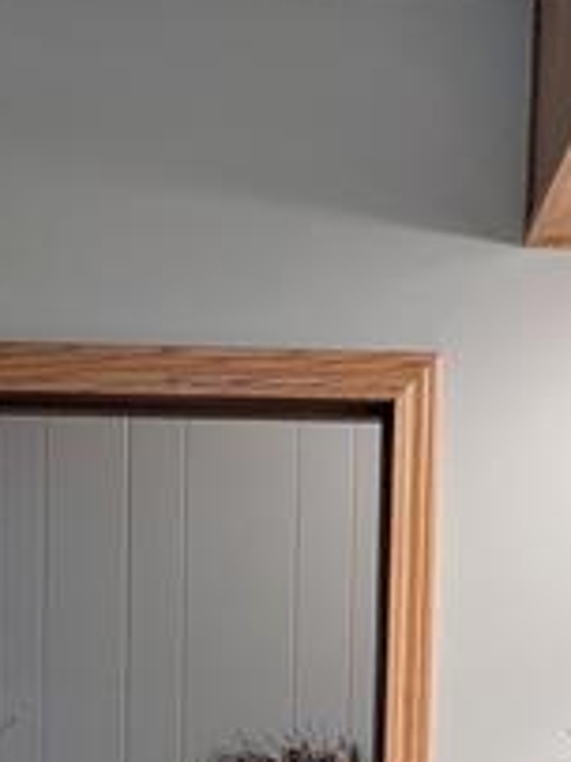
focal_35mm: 102
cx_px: 342
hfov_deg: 14.5
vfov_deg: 17.2
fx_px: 2246
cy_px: 1179
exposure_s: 1/60
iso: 68
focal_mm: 4.38
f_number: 1.73
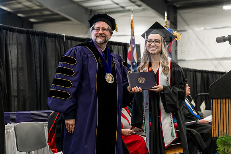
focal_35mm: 86
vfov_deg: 15.9
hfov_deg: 23.6
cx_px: 116
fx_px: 552
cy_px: 77
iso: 4000
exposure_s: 1/200
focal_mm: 86
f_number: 4.5
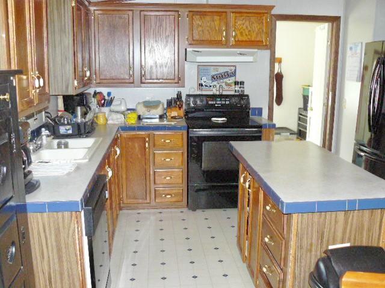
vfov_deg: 39.7
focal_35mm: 36
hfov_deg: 51.4
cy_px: 144
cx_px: 192
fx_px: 400
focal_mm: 6
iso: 250
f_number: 2.8
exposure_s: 1/30
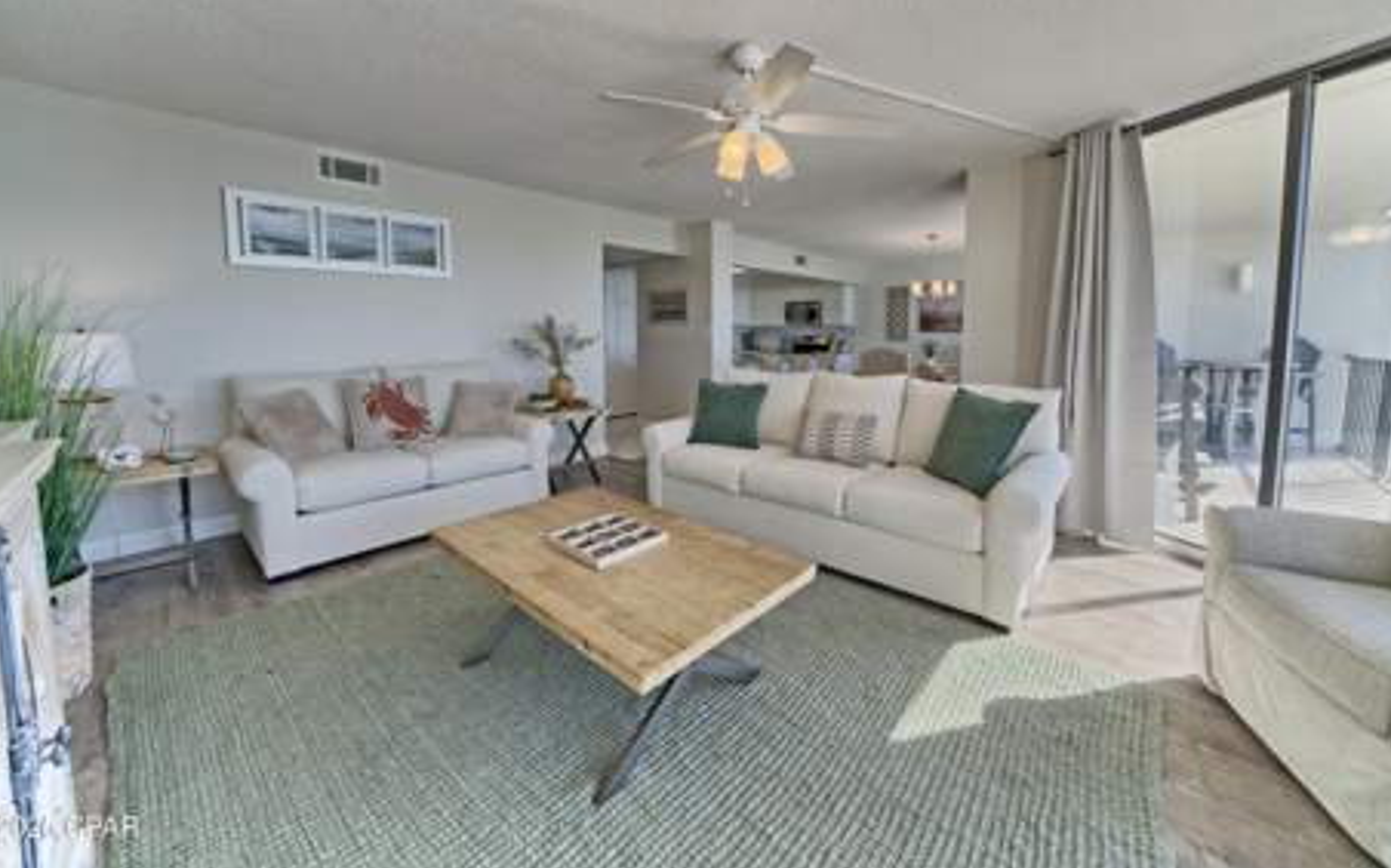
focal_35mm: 13
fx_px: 493
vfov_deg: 82.4
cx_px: 711
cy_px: 379
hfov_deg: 109.4
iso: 500
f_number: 8
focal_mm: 12
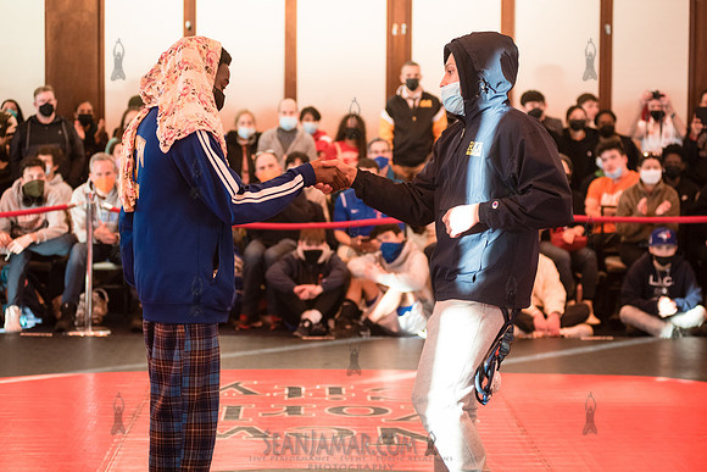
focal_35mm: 86
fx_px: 1684
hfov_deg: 23.7
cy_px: 236
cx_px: 354
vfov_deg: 15.9
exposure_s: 1/400
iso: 3200
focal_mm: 80
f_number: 3.5
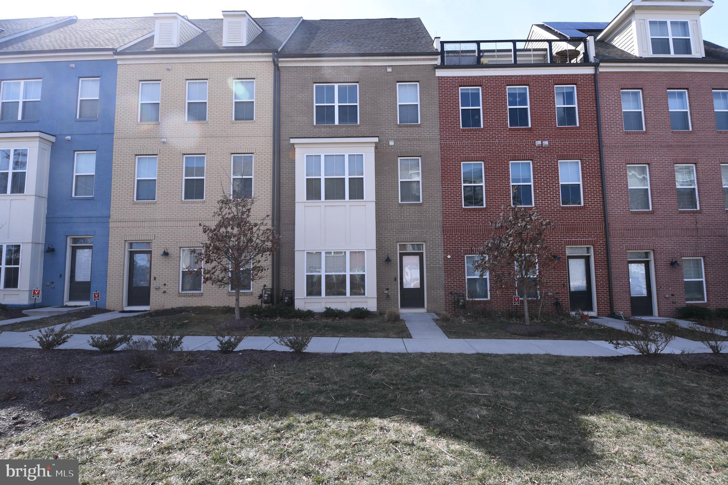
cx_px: 364
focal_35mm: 18
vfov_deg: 67.3
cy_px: 242
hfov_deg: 90.0
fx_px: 364
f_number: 8
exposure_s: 1/250
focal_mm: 12
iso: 200
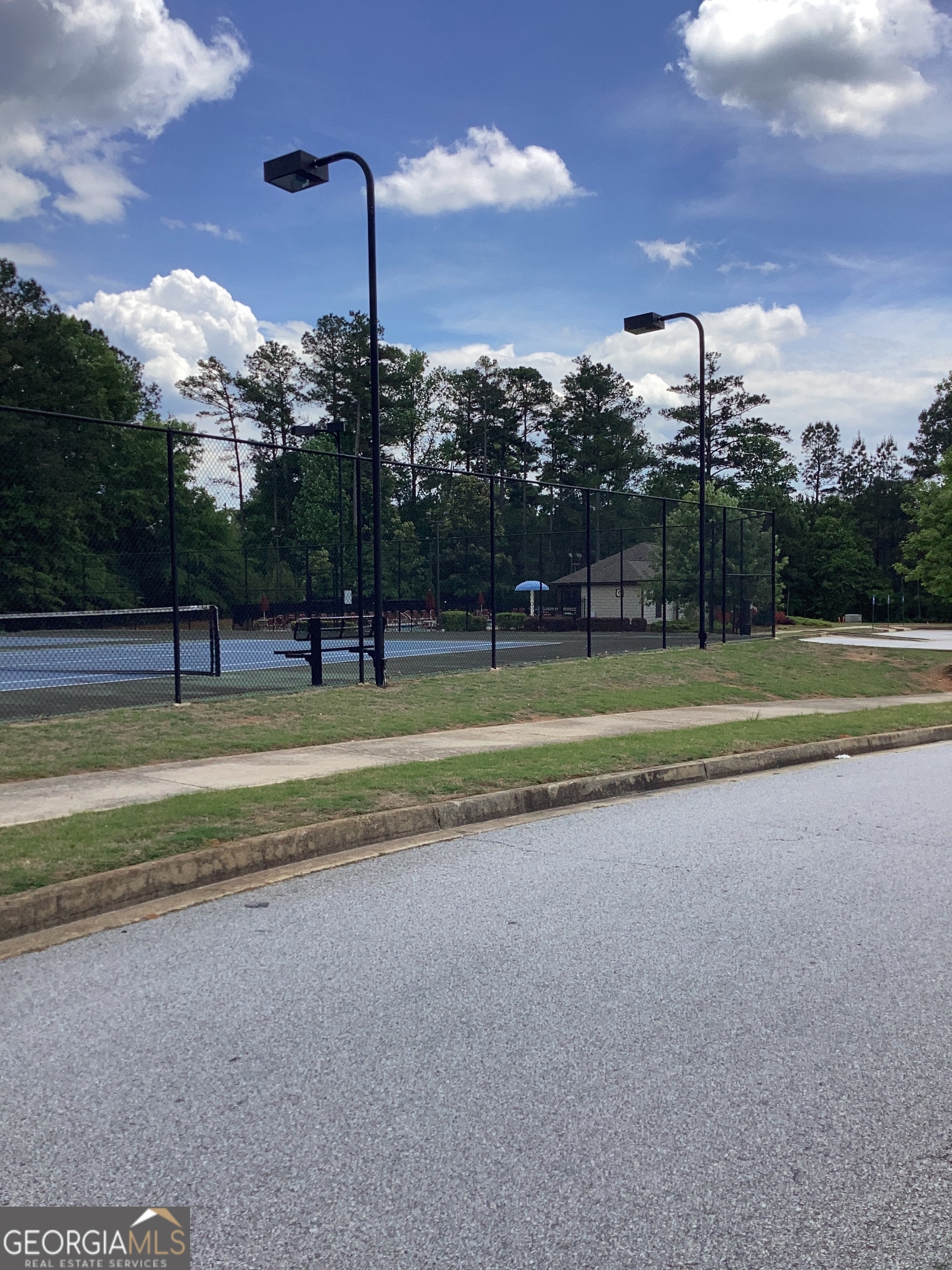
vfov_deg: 58.4
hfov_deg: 45.4
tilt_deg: -4.1
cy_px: 635
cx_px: 476
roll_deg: -0.2
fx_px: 1137
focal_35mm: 31
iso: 25
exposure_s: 1/1314
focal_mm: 3.3
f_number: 2.4
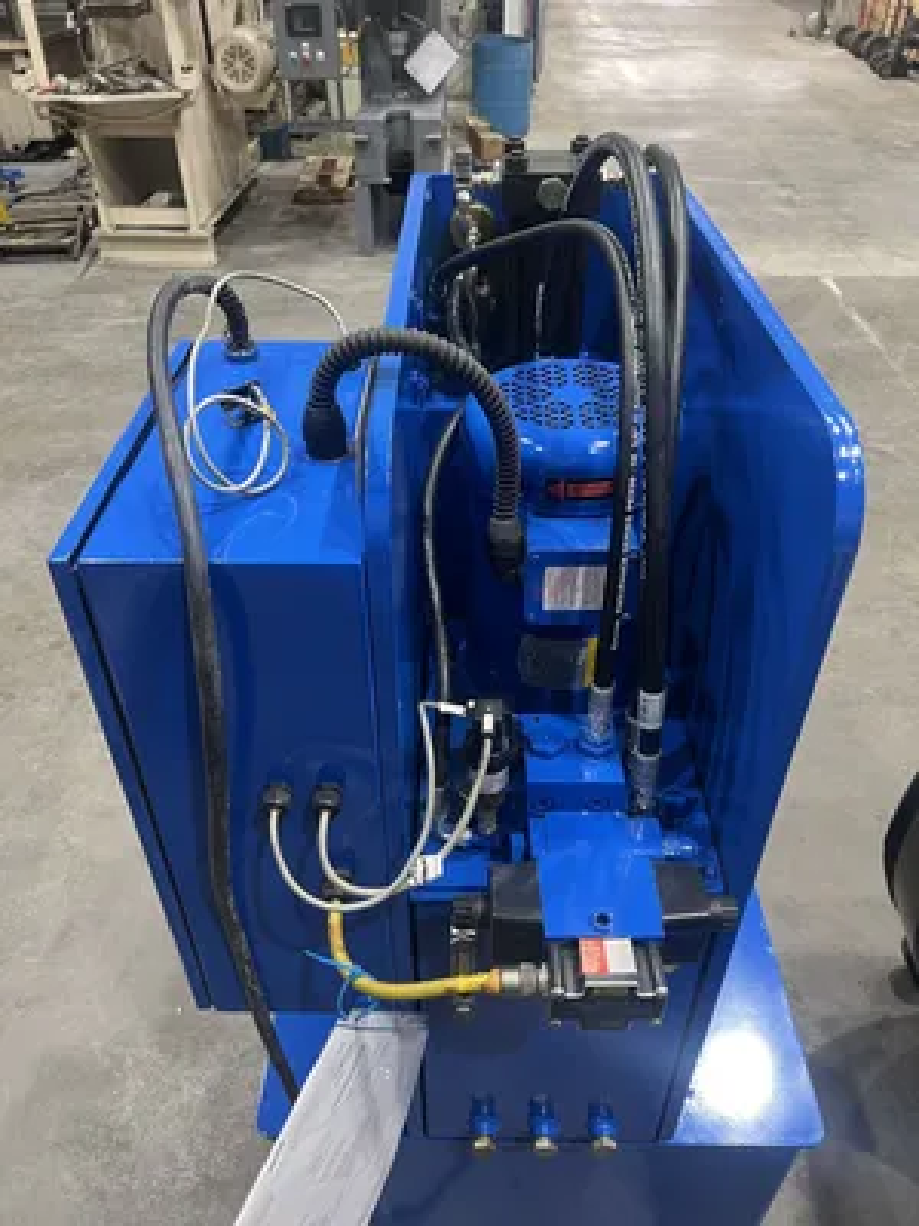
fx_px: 920
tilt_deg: -38.5
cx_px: 460
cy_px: 613
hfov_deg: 53.1
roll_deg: +0.1
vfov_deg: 67.3
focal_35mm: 26
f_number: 1.5
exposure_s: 1/60
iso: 160
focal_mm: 5.7
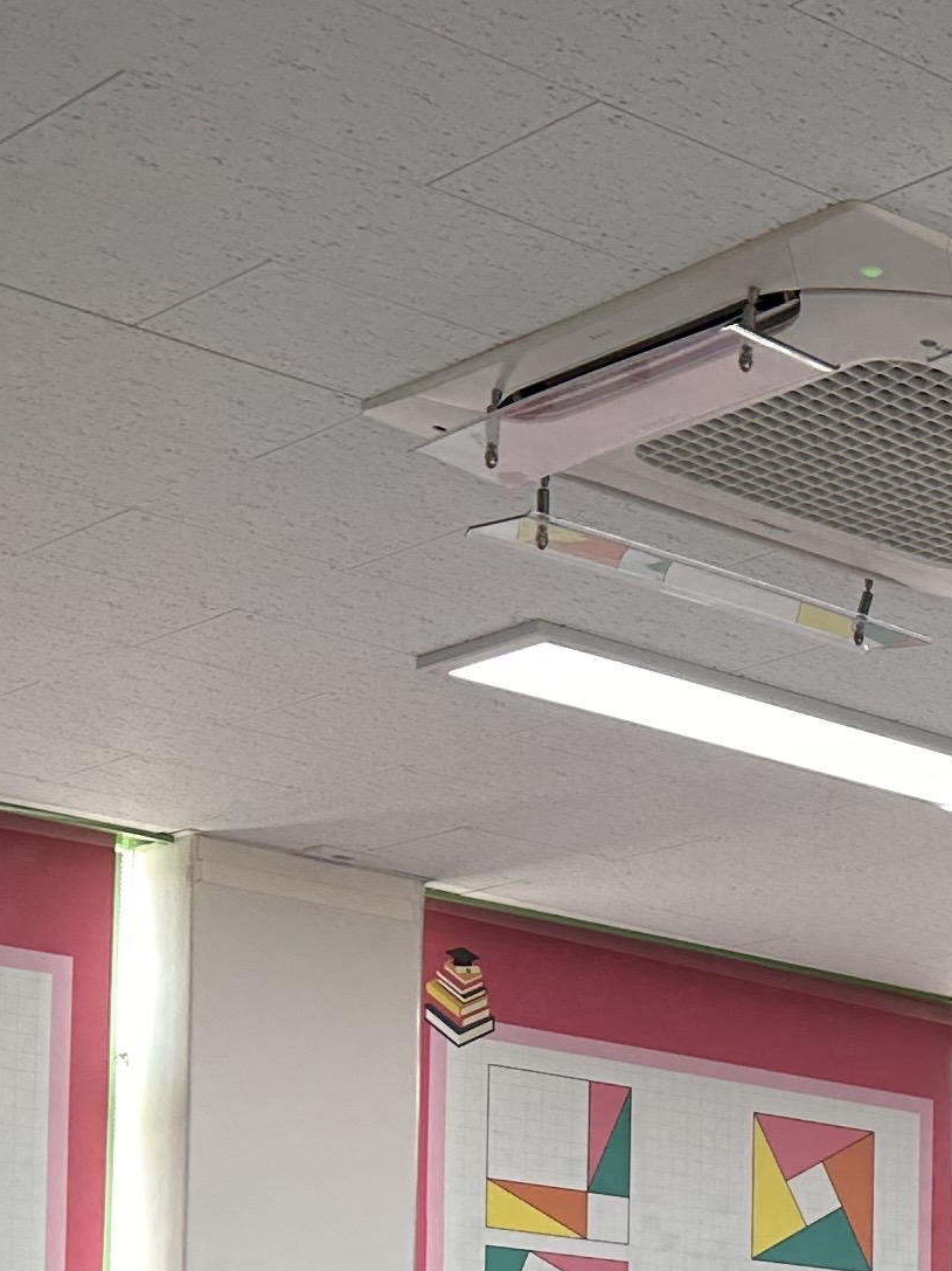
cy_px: 1522
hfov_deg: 14.5
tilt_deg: +1.3
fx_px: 3264
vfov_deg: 20.6
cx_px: 1725
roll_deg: -0.5
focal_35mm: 89
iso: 125
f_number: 1.78
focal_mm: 6.86
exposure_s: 1/120
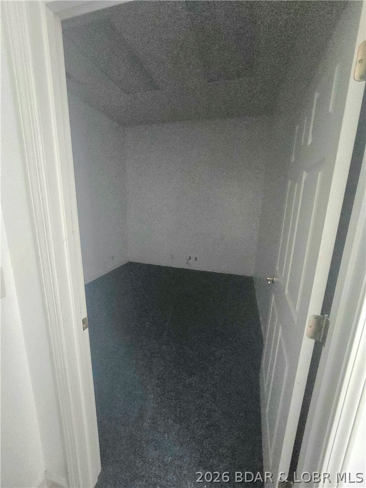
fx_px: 183
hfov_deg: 89.9
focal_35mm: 13
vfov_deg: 106.2
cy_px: 244
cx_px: 183
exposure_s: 1/24
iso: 1600
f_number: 2.2
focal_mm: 2.2
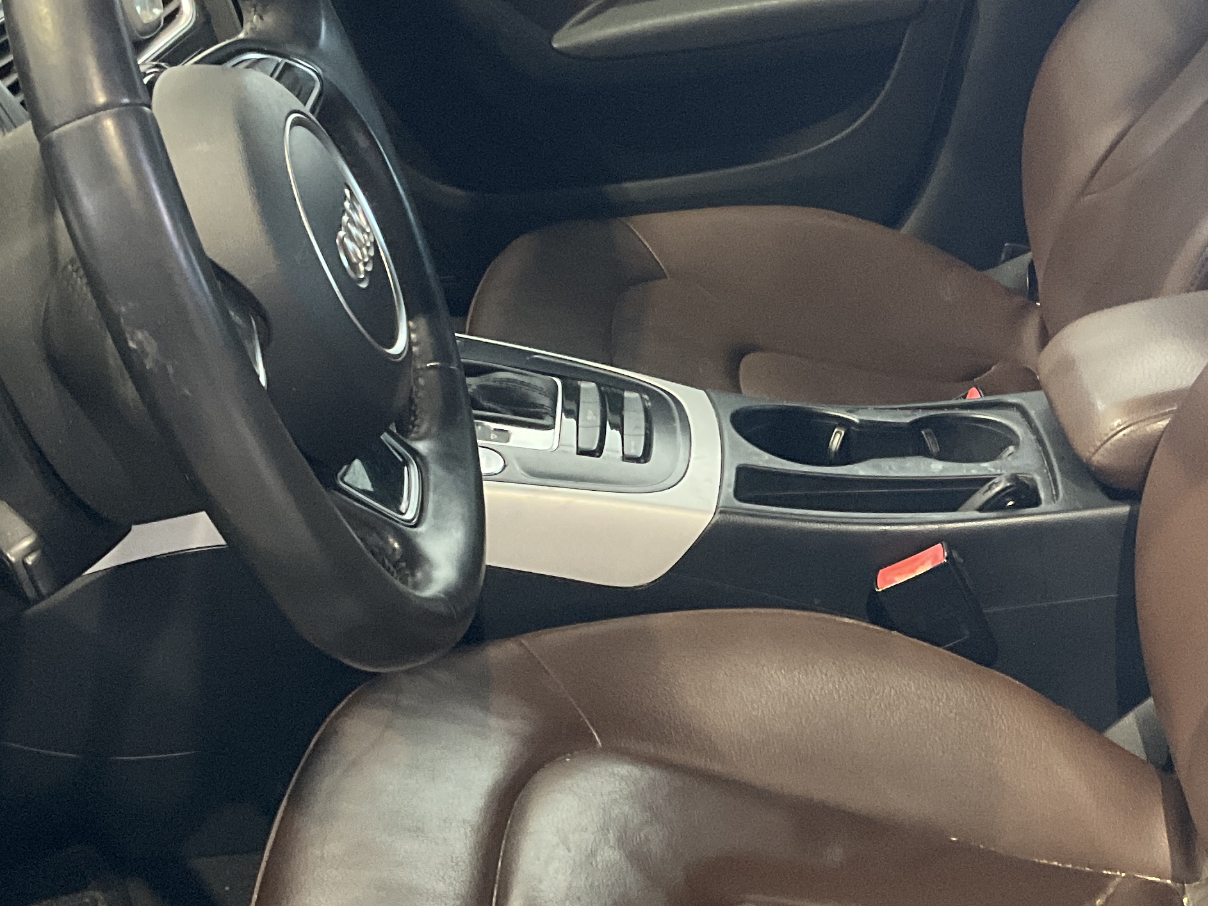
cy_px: 464
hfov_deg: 31.0
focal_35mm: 62
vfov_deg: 23.6
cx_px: 766
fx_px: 2163
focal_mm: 3
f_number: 1.8
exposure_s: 1/40
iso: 320
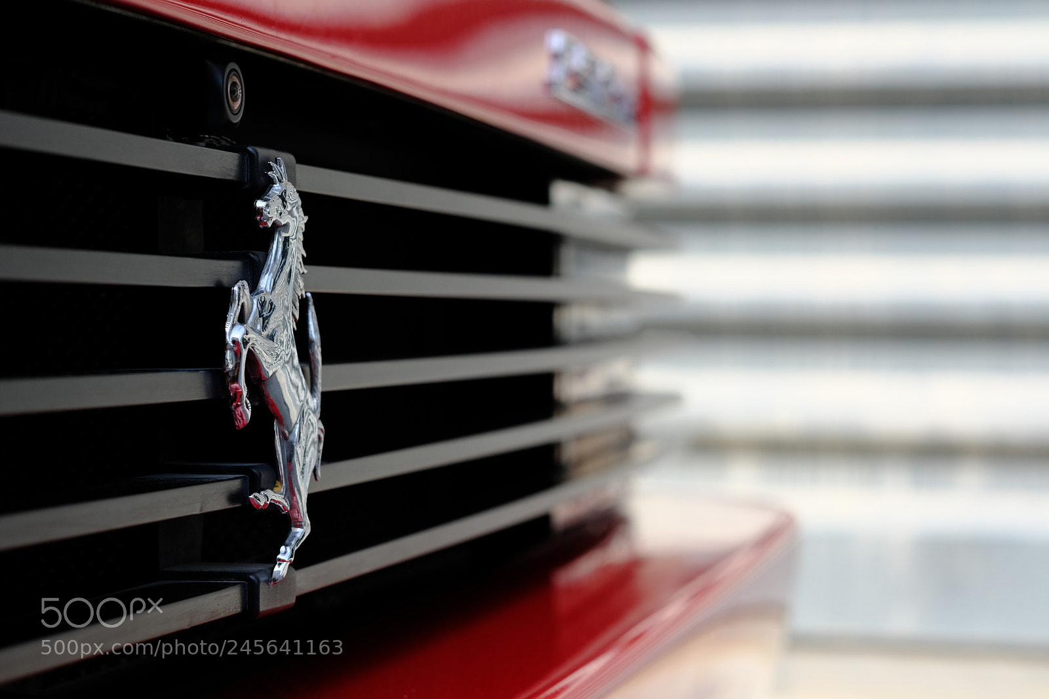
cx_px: 524
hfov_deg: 24.2
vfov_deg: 16.3
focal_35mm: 84
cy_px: 350
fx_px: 2447
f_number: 5.6
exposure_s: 1/640
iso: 400
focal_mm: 56
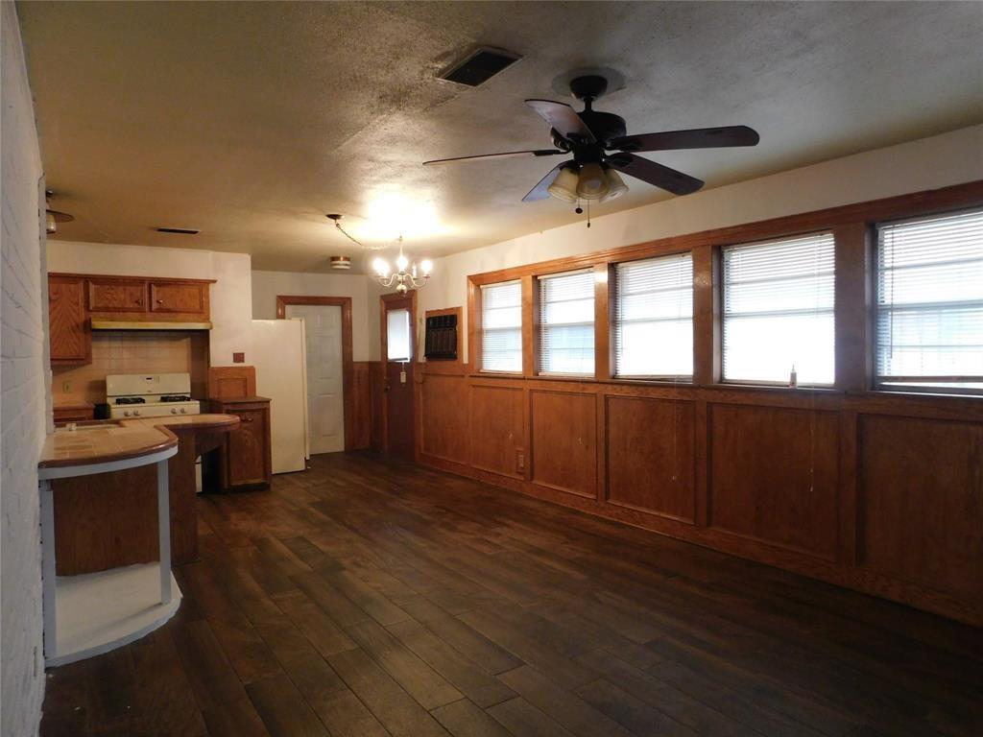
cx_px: 492
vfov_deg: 58.9
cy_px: 368
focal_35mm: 23
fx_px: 653
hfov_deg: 73.9
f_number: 3
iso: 400
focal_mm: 4
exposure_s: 1/15
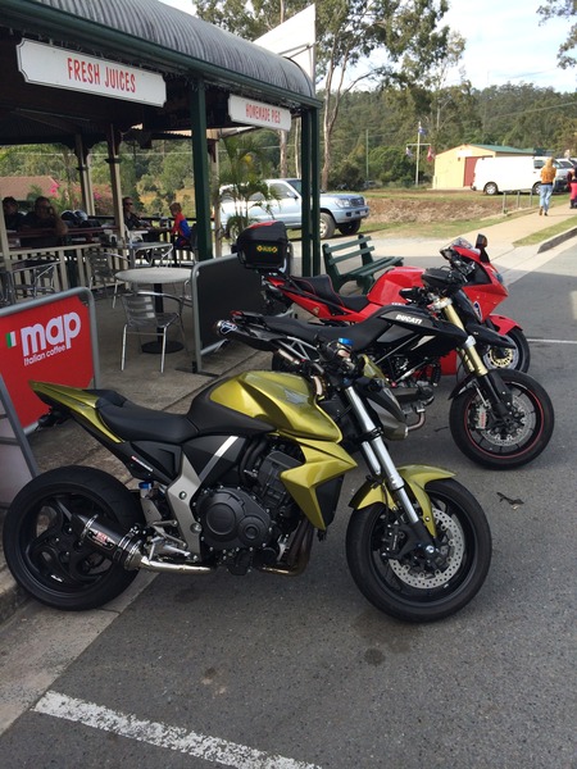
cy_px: 384
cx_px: 288
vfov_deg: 60.0
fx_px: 667
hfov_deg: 46.8
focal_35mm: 30
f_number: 2.2
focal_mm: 4.12
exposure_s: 1/789
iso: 32
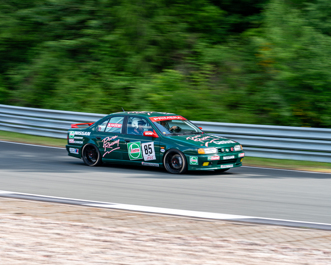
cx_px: 179
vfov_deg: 13.4
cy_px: 132
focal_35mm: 115
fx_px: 1127
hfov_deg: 16.7
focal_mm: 102
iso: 100
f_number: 6.3
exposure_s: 1/80
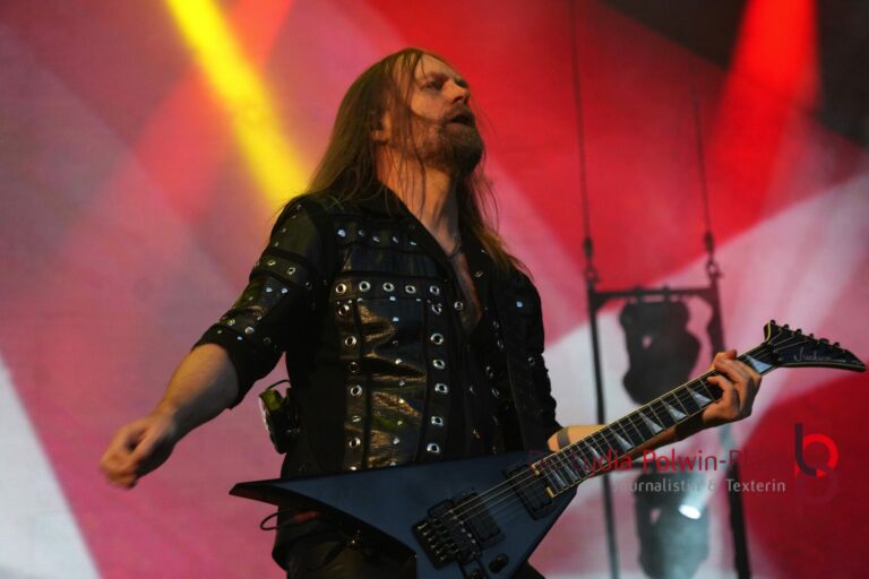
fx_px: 3621
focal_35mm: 150
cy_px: 290
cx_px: 434
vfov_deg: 9.1
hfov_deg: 13.7
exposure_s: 1/160
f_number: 5.6
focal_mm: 100
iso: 2500
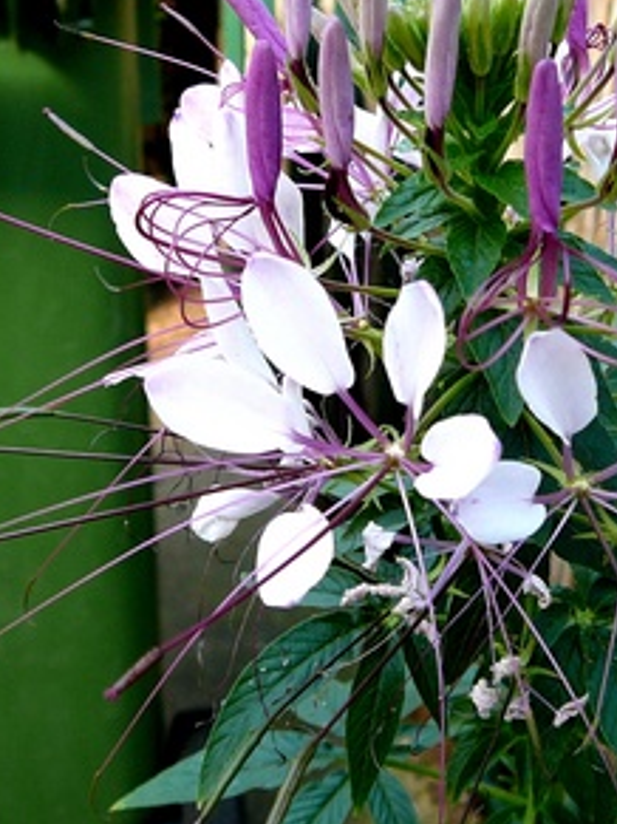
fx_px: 1260
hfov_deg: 27.3
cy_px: 365
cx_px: 433
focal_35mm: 53
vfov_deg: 36.1
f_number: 2.8
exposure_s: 1/80
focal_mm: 5.2
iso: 80
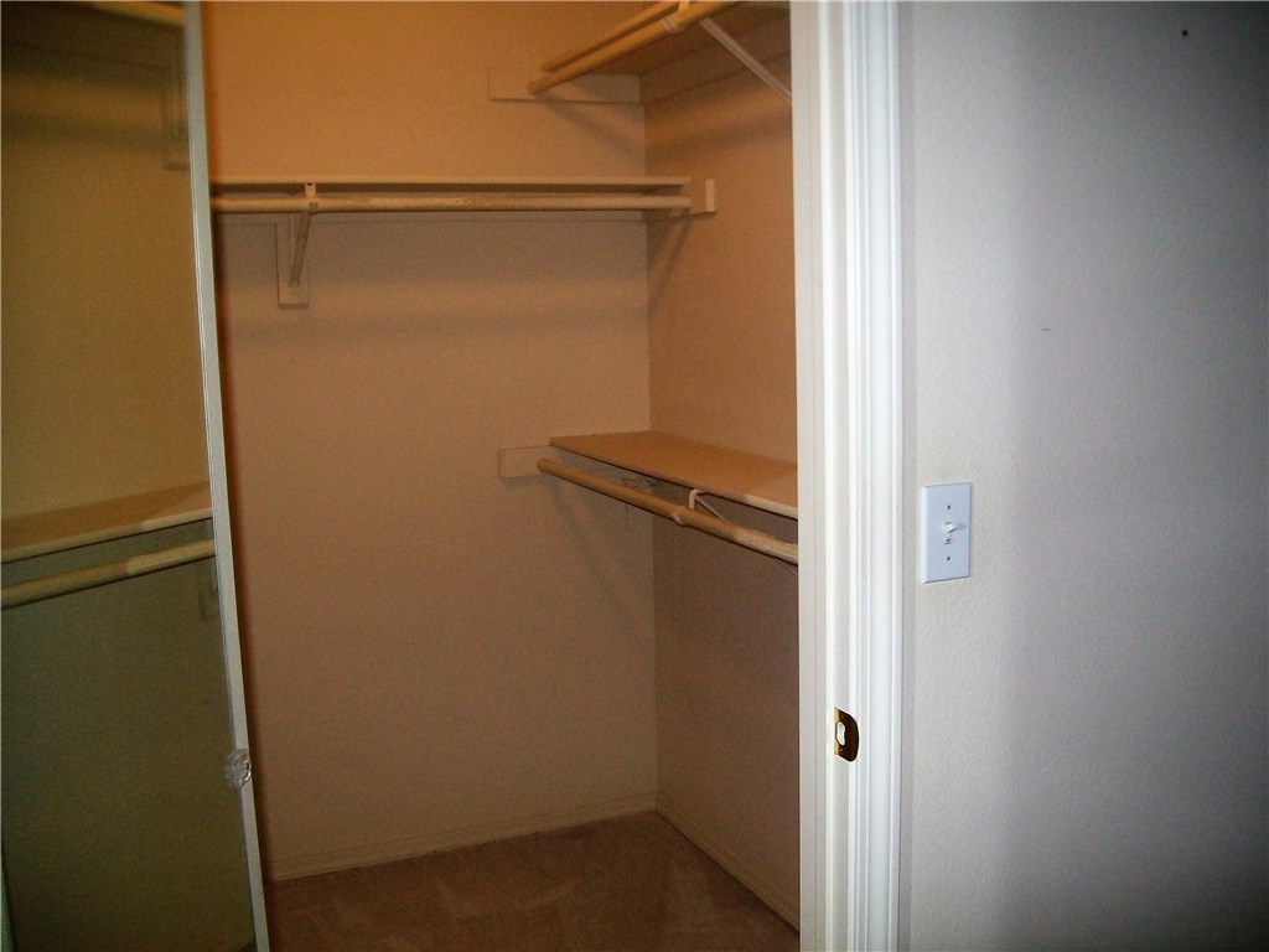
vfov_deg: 41.8
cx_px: 634
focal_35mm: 34
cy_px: 476
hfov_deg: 54.0
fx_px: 1246
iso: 160
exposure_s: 1/60
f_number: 2.7
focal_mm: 6.1
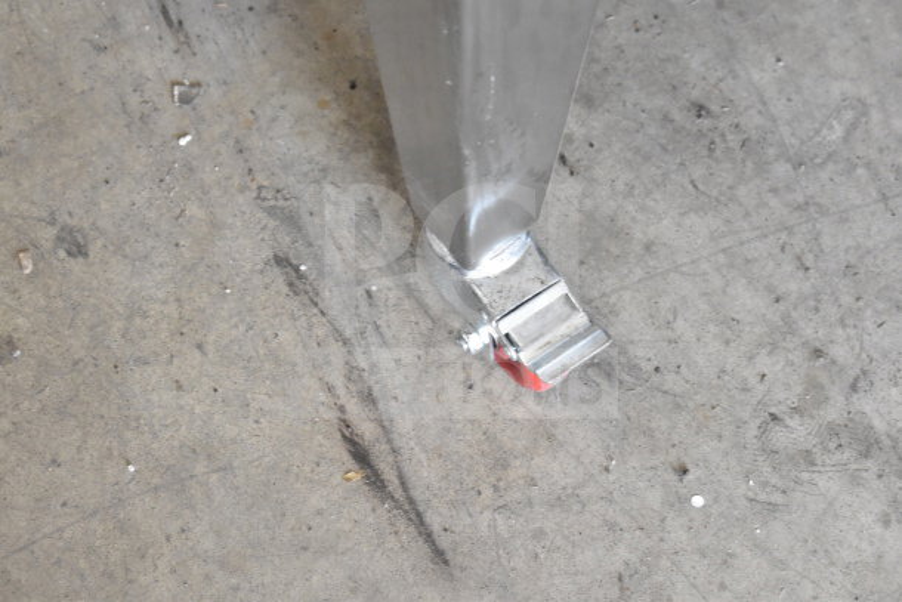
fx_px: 2067
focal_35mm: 82
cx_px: 451
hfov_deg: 24.6
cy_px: 301
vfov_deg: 16.6
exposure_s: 1/100
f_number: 5.6
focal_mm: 55
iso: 2800
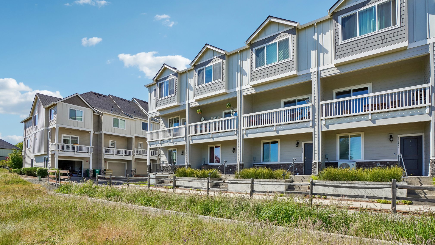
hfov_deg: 95.9
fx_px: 196
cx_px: 217
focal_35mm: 17
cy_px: 141
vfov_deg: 63.6
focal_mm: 16
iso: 400
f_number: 8
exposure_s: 1/800
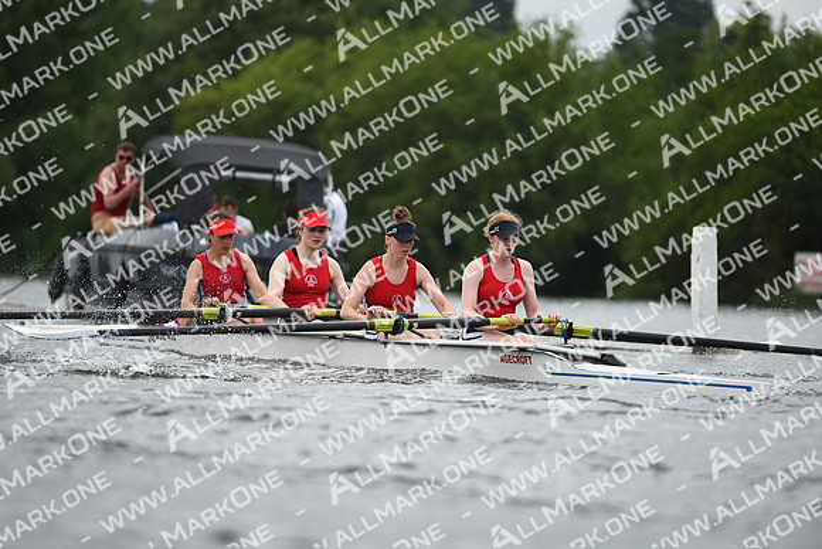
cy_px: 274
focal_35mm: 300
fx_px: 6851
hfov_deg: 6.9
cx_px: 411
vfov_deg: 4.6
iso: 200
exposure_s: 1/1600
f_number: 4
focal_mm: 300
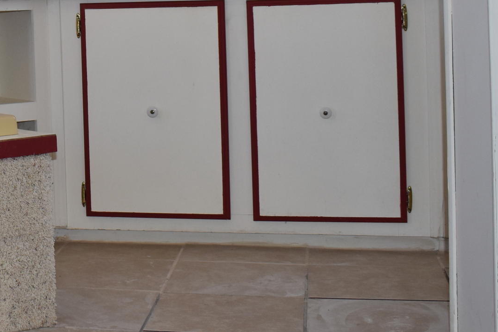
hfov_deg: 22.9
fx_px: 1162
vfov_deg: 15.9
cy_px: -22
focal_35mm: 84
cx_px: -40
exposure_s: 1/200
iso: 450
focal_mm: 20
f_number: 5
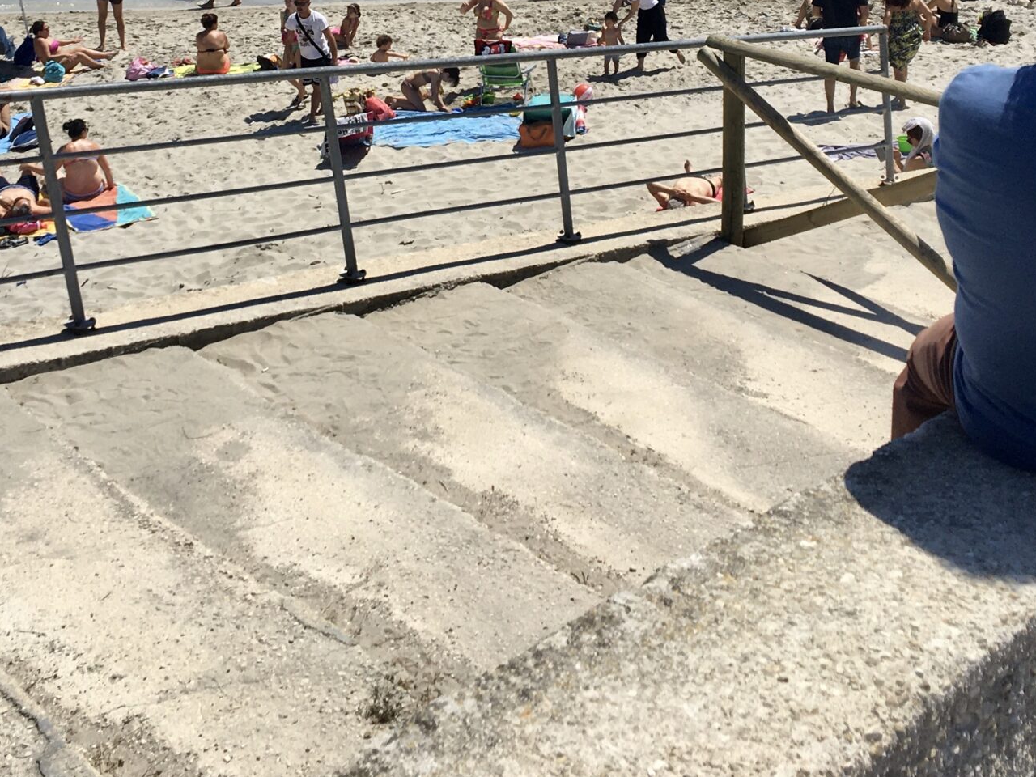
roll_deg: +1.5
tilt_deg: -13.3
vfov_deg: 24.3
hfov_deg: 33.2
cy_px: 36
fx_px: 1736
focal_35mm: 58
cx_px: 489
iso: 25
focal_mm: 4.15
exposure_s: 1/2959
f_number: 2.2
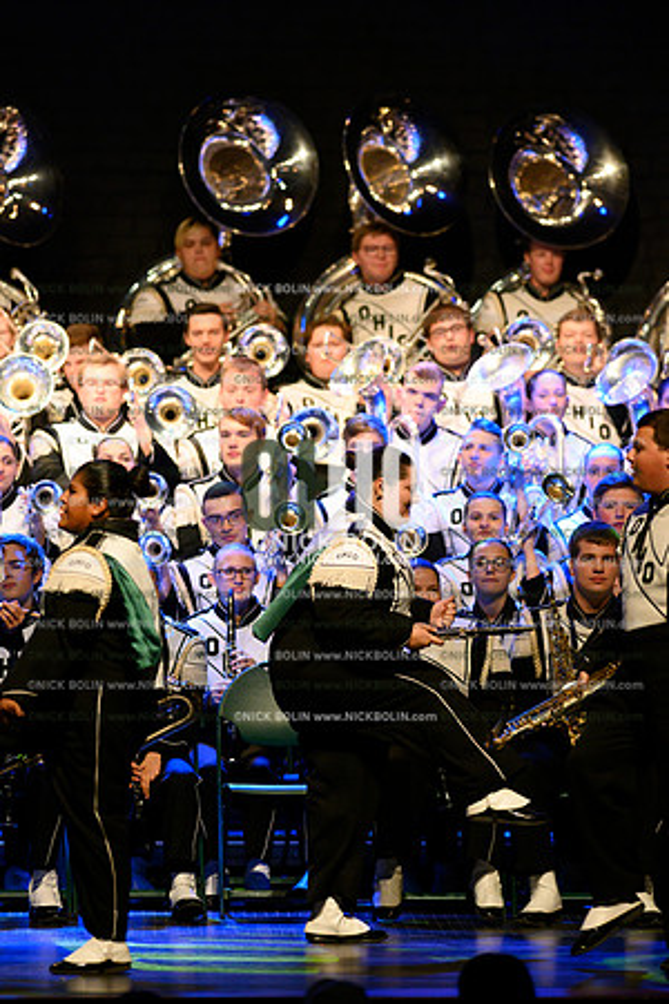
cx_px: 334
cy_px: 502
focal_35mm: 300
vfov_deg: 6.9
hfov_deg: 4.6
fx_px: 8362
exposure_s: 1/500
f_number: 4
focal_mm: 300
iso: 6400
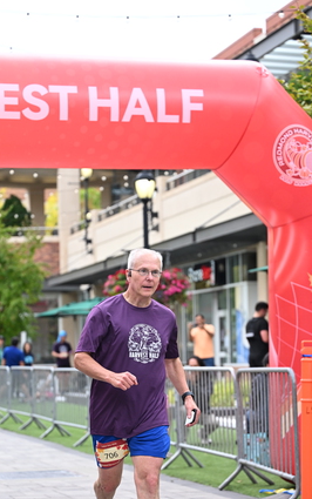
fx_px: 1291
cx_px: 179
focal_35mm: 95
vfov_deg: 21.8
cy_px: 317
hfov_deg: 13.8
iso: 800
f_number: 2.8
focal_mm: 72
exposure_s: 1/2000
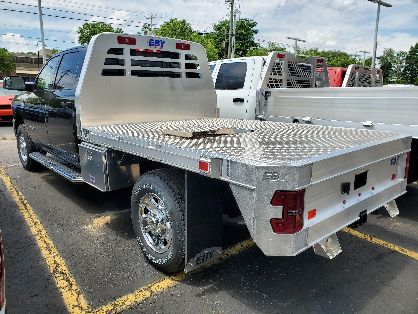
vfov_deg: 53.1
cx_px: 209
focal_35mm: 26
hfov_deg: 67.3
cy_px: 157
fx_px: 314
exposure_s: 1/1252
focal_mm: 4.3
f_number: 2.4
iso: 50
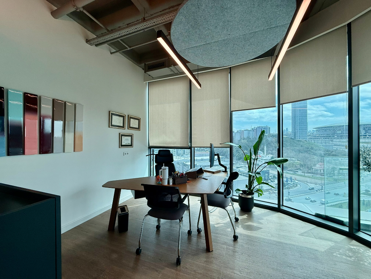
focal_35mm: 14
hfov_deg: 102.1
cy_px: 140
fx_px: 150
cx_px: 186
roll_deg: -0.2
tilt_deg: +0.4
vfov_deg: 85.7
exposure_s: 1/365
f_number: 2.2
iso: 50
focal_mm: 2.22
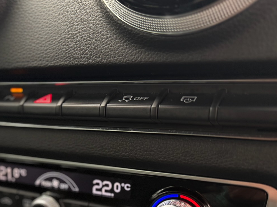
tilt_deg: -16.6
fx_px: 400
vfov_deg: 27.8
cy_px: 195
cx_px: 30
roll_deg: +2.6
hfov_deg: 36.0
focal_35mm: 50
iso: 125
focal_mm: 6.76
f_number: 1.78
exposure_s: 1/126
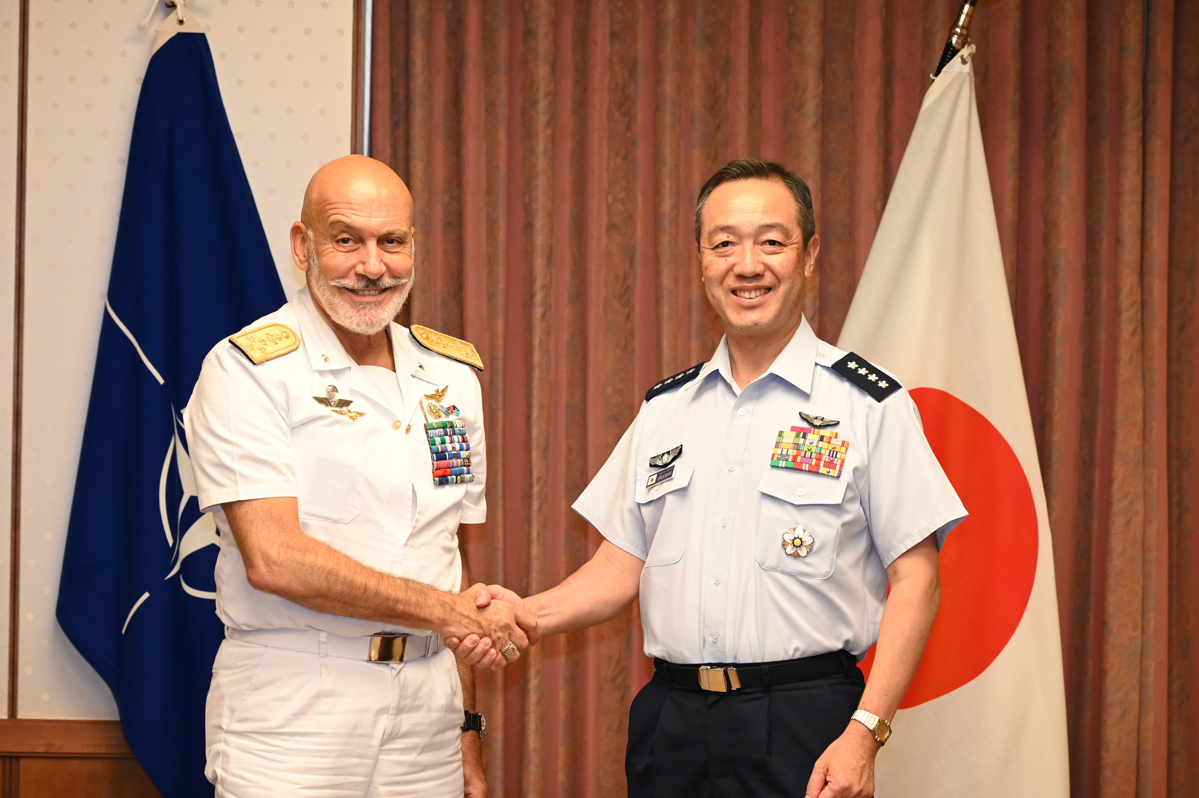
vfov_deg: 11.4
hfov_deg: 17.1
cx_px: 600
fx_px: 3994
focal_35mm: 120
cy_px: 399
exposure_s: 1/200
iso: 3200
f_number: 5.6
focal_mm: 120
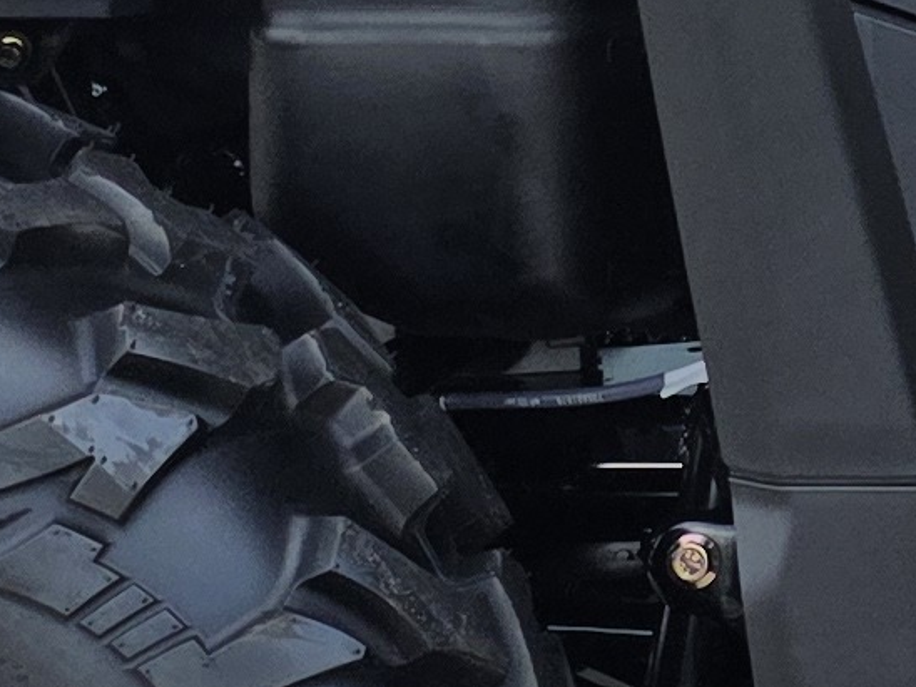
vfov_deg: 8.5
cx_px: 1352
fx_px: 4446
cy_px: -525
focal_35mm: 168
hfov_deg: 11.3
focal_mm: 6.3
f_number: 1.7
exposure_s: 1/3399
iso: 80
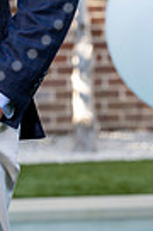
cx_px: -70
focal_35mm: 398
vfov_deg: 5.2
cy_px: -65
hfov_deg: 3.4
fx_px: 2550
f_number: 5
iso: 400
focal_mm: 120
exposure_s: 1/200
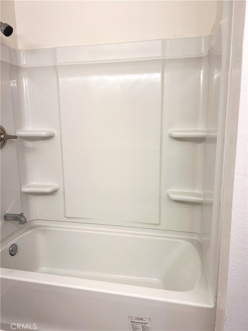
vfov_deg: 67.3
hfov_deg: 53.1
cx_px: 124
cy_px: 166
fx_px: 248
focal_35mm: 26
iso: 50
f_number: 1.5
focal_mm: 5.7
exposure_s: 1/351
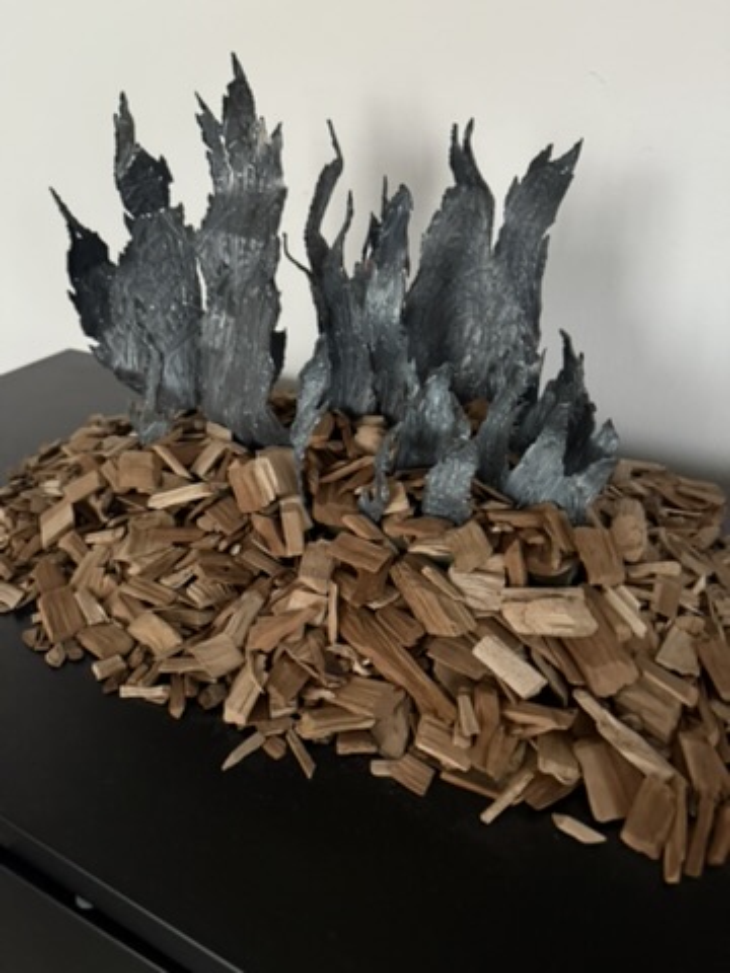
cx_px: 365
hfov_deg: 56.8
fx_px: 675
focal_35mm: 24
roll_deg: +2.8
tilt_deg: -30.5
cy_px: 486
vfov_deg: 71.6
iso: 1000
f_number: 1.78
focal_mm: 6.76
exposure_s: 1/30
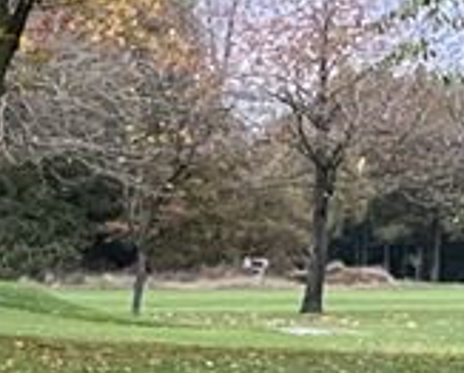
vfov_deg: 7.0
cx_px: -621
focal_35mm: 199
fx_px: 2738
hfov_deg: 8.8
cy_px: 1110
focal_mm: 4.2
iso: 200
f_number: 1.6
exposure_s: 1/60
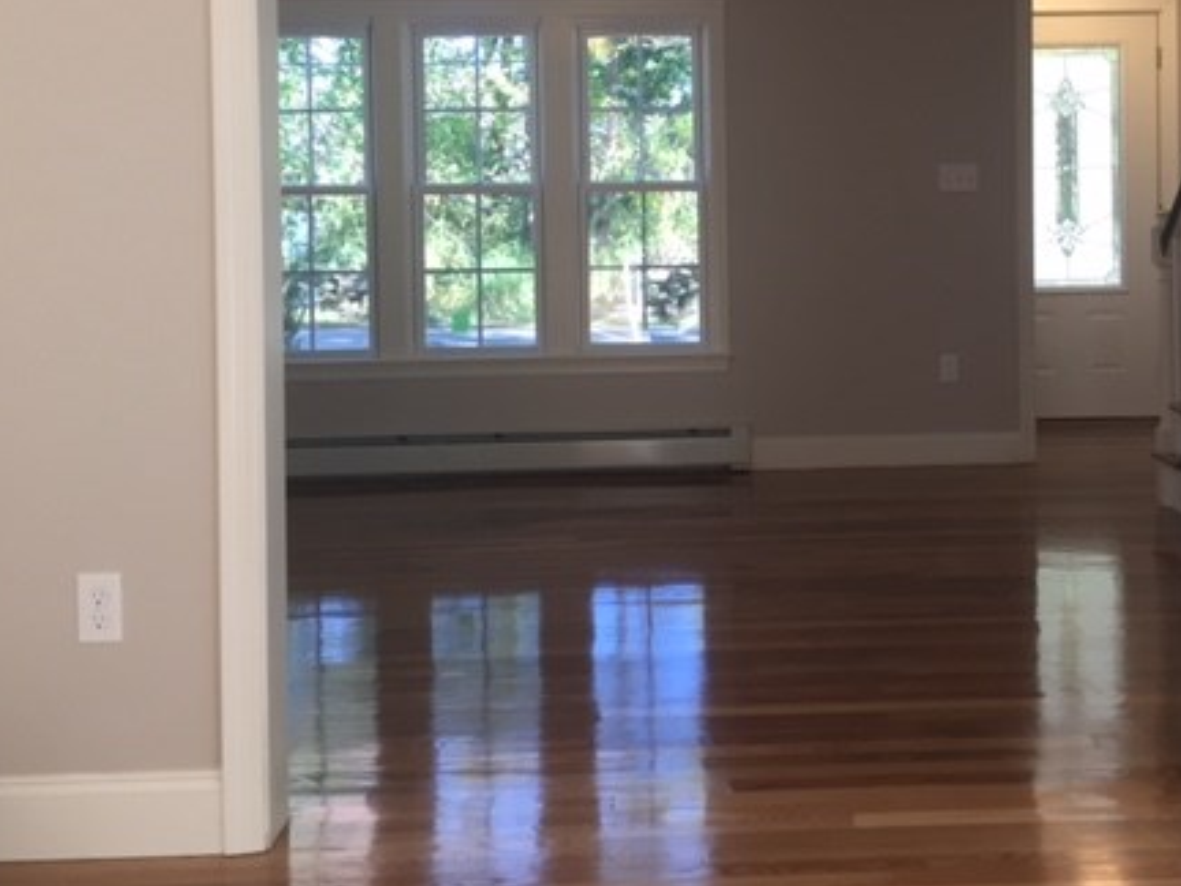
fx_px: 1467
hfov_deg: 43.4
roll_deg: +0.7
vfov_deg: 33.1
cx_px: 757
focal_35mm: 43
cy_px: 257
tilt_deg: -0.1
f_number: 2.2
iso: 32
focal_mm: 4.15
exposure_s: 1/40
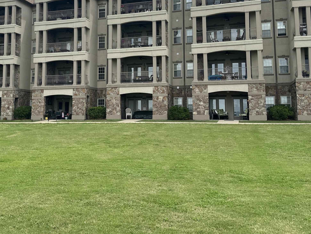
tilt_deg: +8.8
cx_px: 126
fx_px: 341
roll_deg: -0.1
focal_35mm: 38
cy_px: 71
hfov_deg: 48.7
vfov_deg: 37.2
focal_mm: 6.86
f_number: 1.78
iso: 80
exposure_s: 1/3861
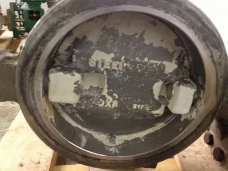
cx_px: 114
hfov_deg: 52.6
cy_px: 86
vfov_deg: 40.7
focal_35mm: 35
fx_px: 231
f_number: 2.4
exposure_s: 1/15
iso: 400
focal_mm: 4.28
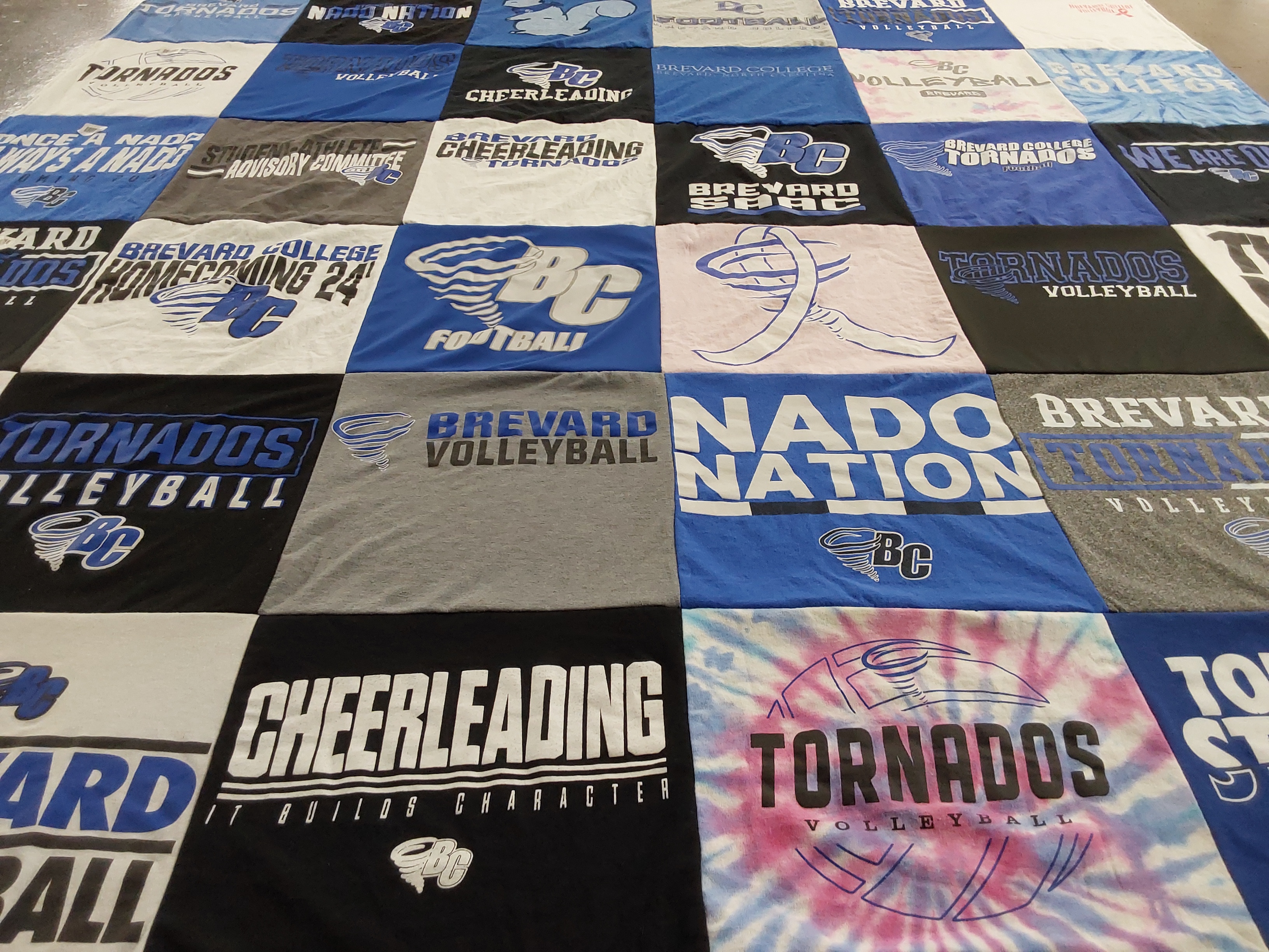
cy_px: 476
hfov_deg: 63.4
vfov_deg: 49.7
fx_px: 1026
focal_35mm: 28
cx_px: 634
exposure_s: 1/60
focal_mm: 2.91
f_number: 1.9
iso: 100
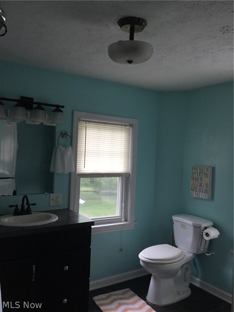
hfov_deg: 45.4
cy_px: 156
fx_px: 279
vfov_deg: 58.4
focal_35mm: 31
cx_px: 117
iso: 40
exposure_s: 1/30
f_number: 2.4
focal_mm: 3.3
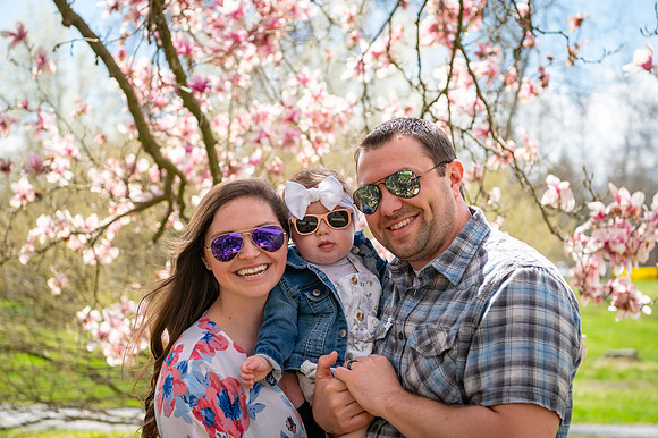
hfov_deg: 32.4
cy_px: 219
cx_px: 329
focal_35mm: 62
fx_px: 1133
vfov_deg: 21.9
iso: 400
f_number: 4.5
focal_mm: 62
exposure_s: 1/1600
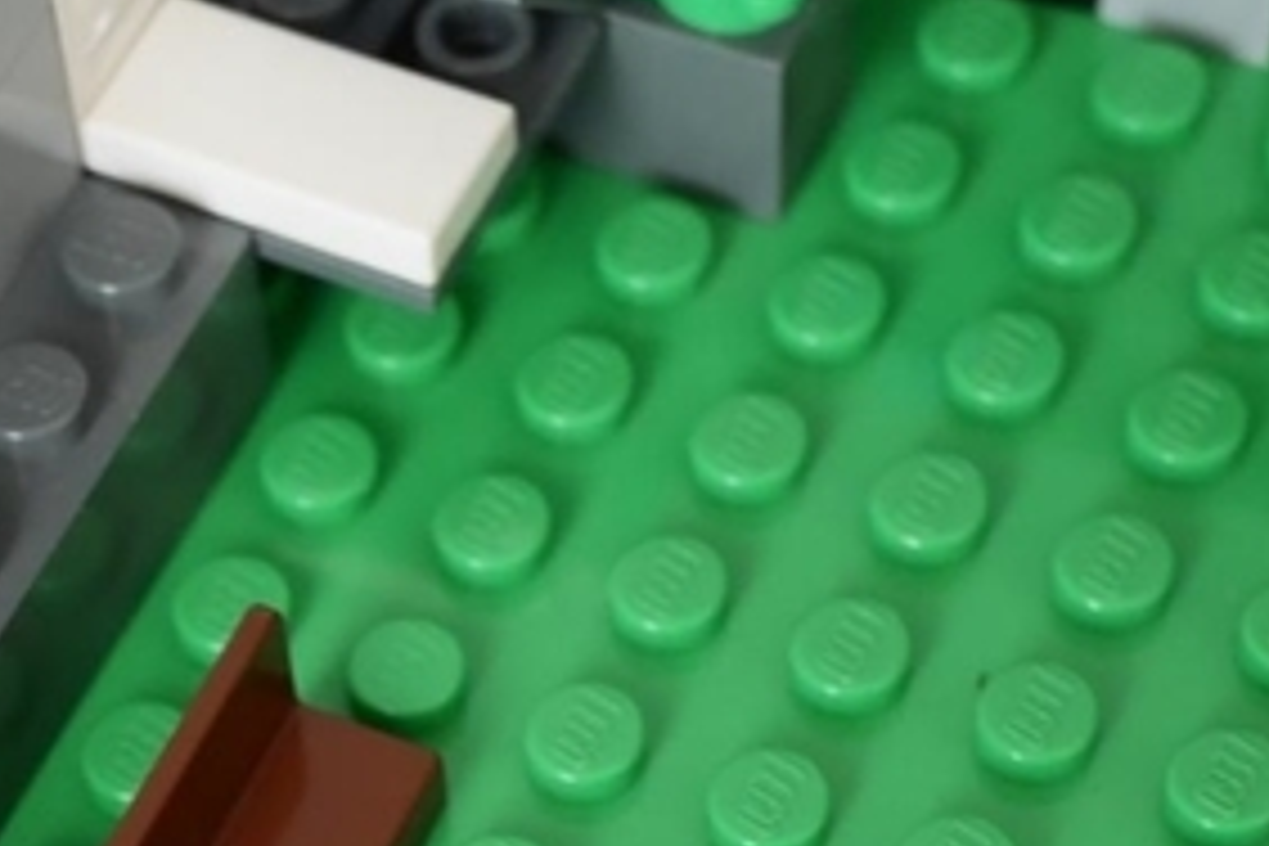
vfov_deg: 11.1
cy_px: 1307
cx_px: 243
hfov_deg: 17.2
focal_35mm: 118
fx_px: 4159
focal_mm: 20
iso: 800
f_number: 4.5
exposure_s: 1/60
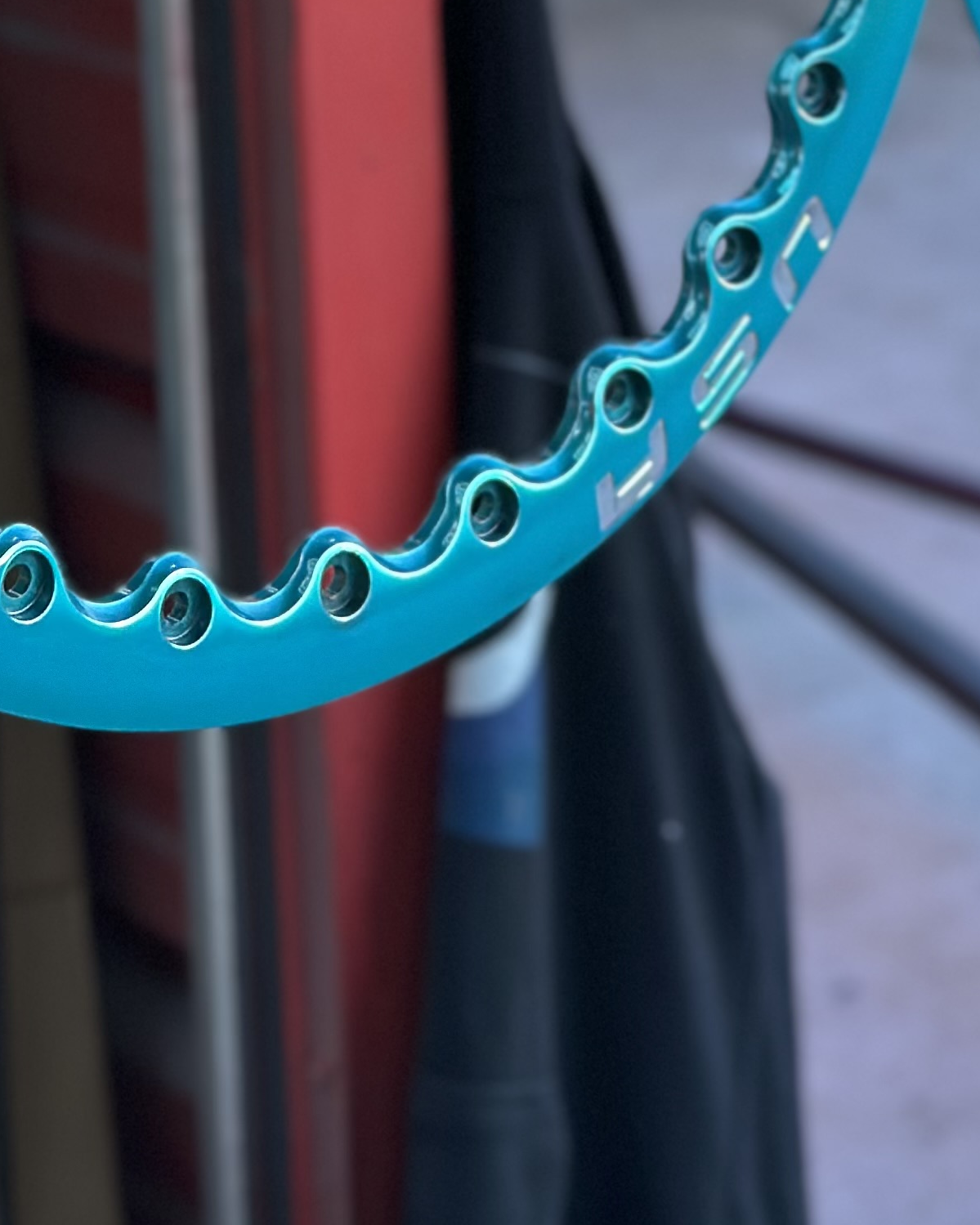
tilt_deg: -9.7
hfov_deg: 12.2
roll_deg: +1.3
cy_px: -246
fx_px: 4569
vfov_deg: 14.8
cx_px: 611
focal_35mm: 126
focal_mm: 6.86
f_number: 1.78
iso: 80
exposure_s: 1/543
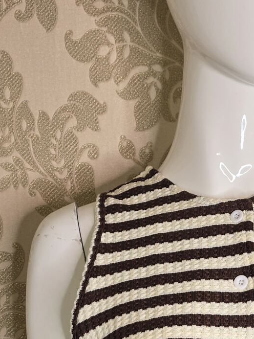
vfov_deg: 21.8
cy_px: 374
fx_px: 831
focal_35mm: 85
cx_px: 232
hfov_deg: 17.1
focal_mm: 6.3
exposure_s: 1/50
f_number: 1.7
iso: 20
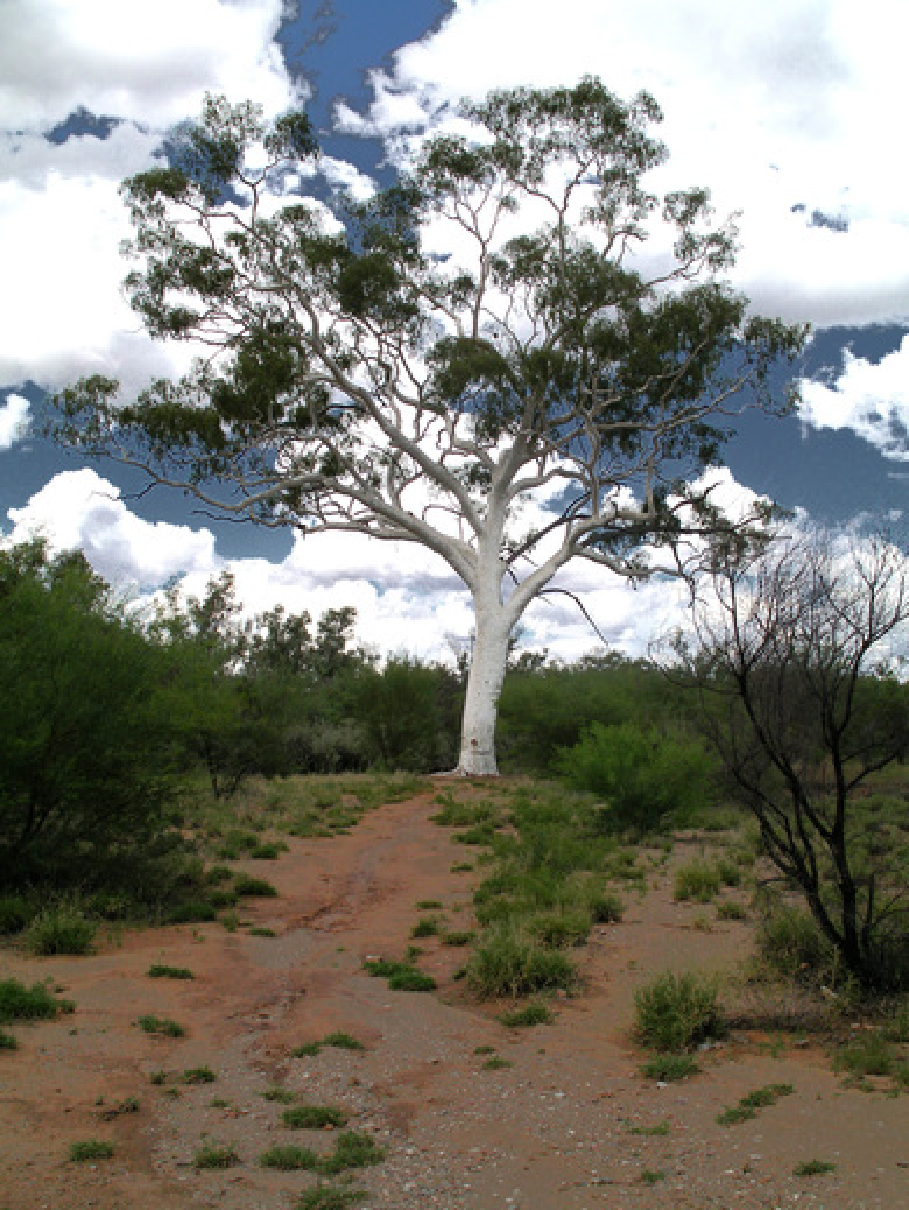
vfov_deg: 50.1
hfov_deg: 38.7
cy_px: 605
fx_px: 1294
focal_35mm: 37
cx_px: 454
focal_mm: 7.8
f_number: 6.5
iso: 80
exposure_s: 1/400
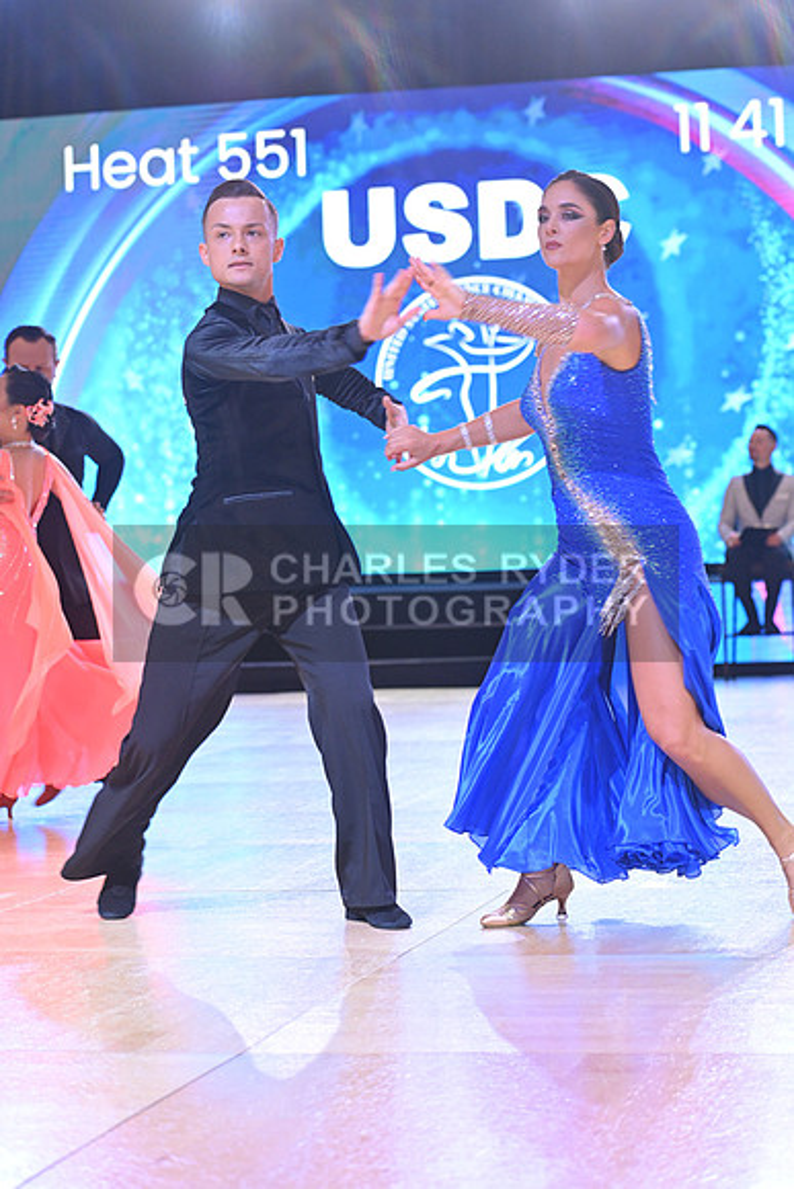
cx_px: 397
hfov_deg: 15.9
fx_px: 2843
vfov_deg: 23.6
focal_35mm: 86
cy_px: 594
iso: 2000
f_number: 4
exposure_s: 1/200
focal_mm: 86
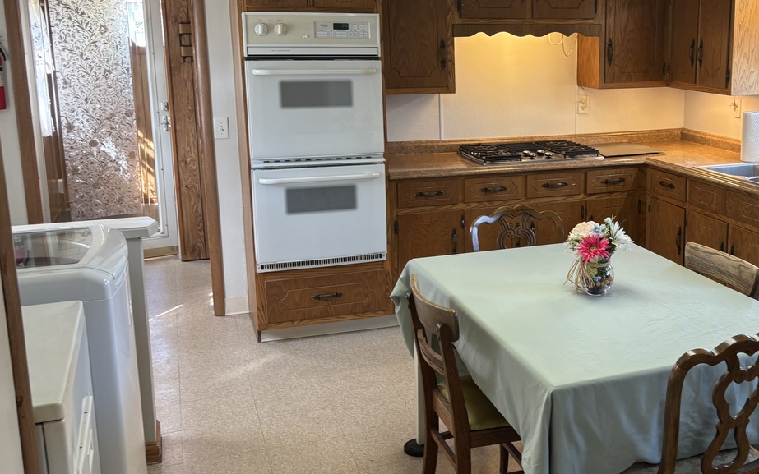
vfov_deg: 29.8
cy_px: 204
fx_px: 890
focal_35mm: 43
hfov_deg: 44.9
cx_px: 551
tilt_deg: -11.4
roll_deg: -0.3
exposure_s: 1/60
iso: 80
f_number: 1.6
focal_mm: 5.96
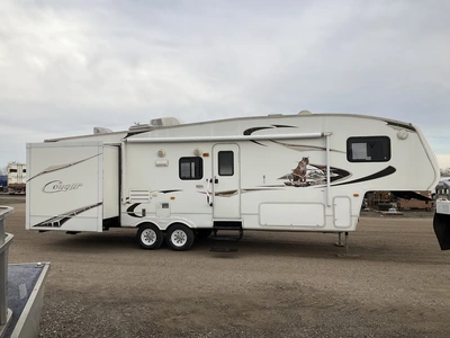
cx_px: 225
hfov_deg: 61.7
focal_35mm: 29
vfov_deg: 48.2
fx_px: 377
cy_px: 169
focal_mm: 3
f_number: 1.8
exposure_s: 1/1076
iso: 25
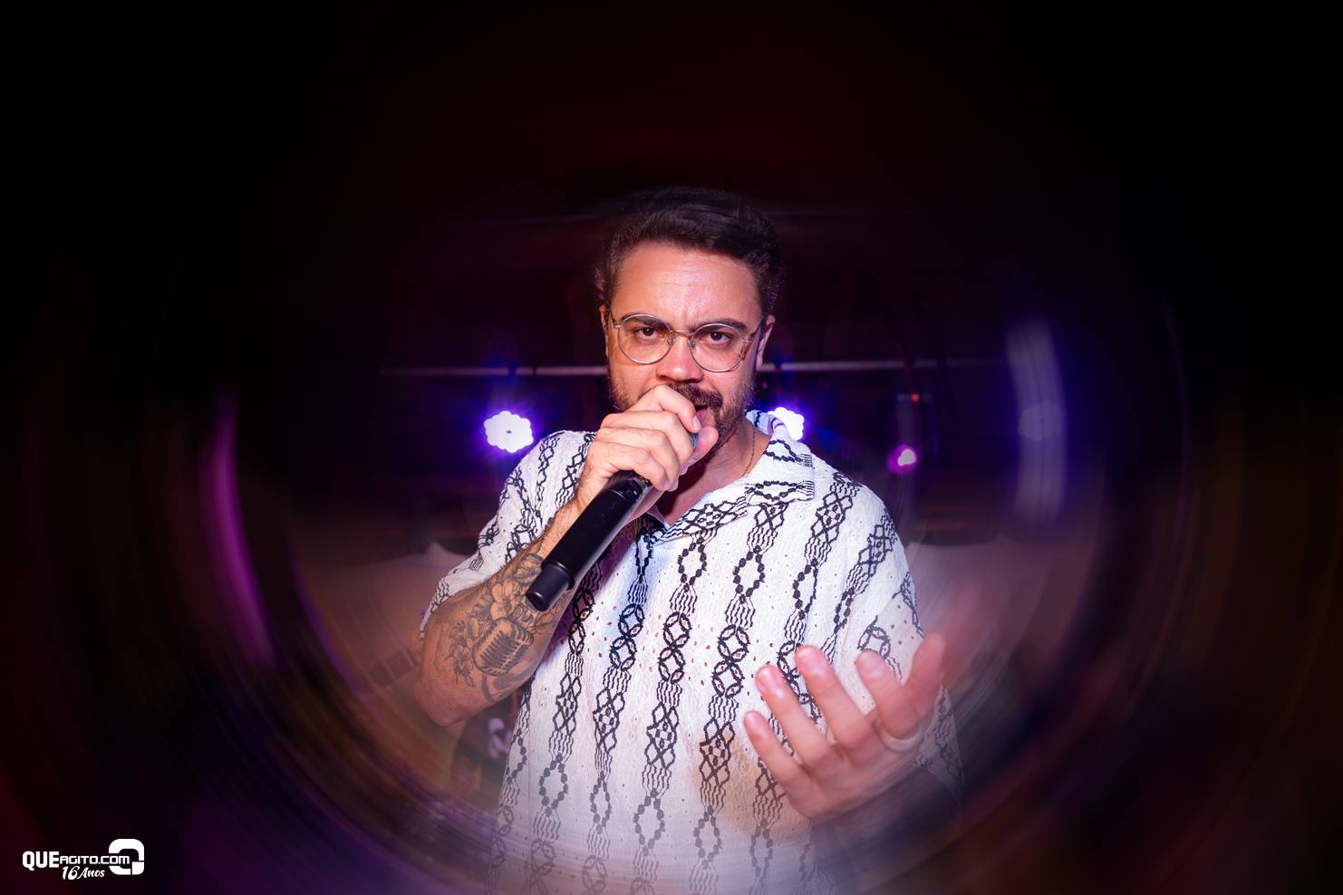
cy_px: 448
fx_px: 839
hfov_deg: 77.3
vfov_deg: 56.1
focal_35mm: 22
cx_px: 672
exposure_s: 1/320
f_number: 1.7
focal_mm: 15
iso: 800
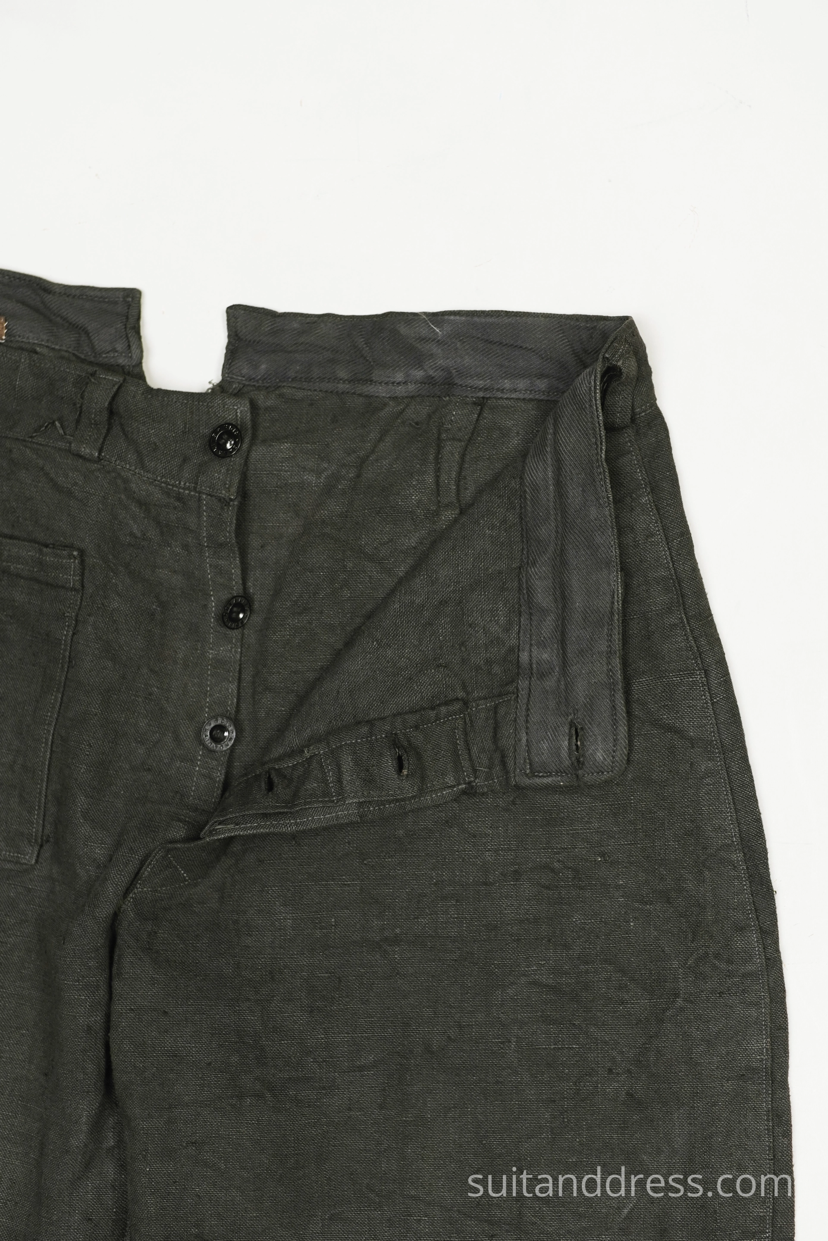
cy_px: 620
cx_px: 414
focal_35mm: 48
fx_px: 1656
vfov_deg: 41.1
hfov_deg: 28.1
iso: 400
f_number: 3.2
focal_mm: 32
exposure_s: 1/100
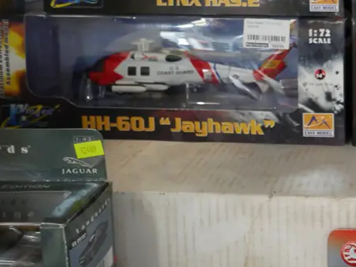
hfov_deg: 27.9
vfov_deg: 22.1
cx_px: 380
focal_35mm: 64
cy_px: -2
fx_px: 658
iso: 2000
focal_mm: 14
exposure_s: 1/60
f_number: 3.5
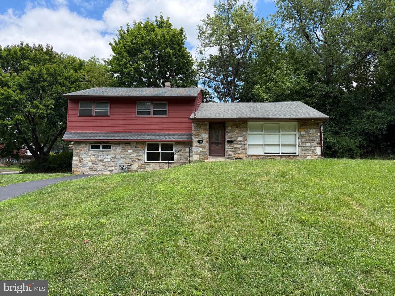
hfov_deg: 71.6
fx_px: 274
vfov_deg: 56.8
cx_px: 198
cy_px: 148
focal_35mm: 24
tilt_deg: +5.4
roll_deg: -0.4
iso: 100
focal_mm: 6.76
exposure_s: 1/1855
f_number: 1.78
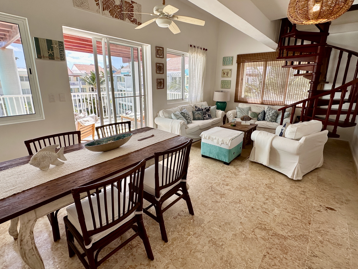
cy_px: 125
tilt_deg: -14.0
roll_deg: -0.7
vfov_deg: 74.6
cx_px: 182
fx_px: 176
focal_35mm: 17
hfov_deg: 91.0
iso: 40
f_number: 2.2
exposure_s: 1/295
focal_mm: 2.22
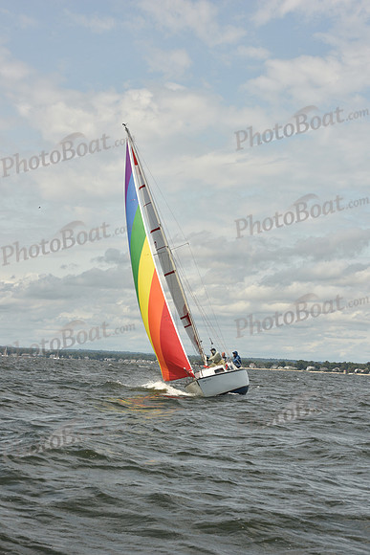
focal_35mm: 86
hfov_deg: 15.9
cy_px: 278
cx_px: 185
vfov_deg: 23.6
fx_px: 1325
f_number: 10
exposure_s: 1/800
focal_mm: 86
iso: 250
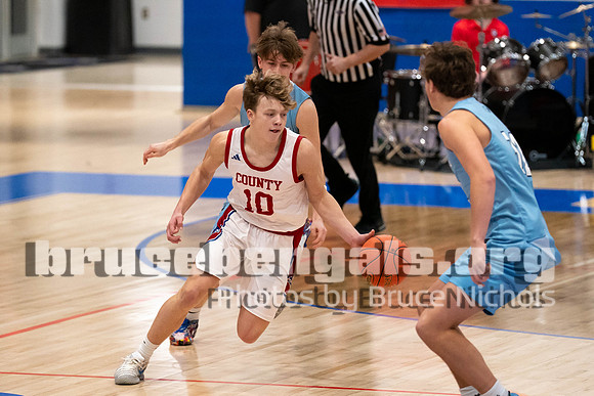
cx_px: 305
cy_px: 134
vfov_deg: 4.7
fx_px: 4822
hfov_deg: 7.0
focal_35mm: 292
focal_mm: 175
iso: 4000
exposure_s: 1/1000
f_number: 2.8
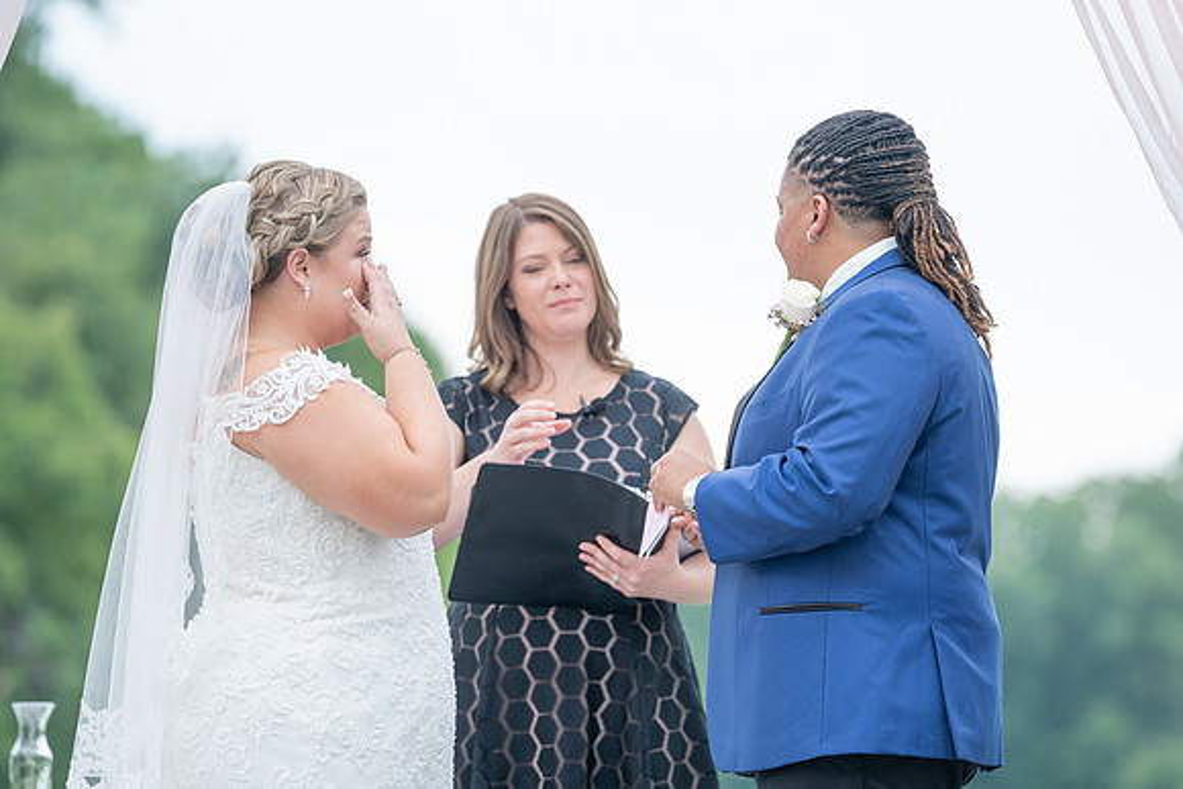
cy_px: 400
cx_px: 654
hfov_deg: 9.3
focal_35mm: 221
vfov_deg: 6.2
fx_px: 7275
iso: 160
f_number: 4
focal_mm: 198
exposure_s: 1/200
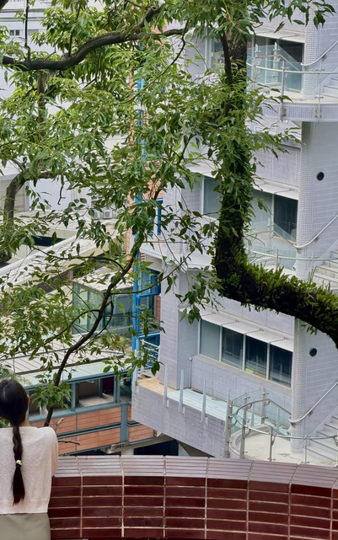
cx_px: 115
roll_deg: -0.8
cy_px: 238
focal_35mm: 127
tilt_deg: -14.0
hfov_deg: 10.3
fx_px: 1871
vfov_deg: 16.4
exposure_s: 1/121
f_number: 2.8
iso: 50
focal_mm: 16.89
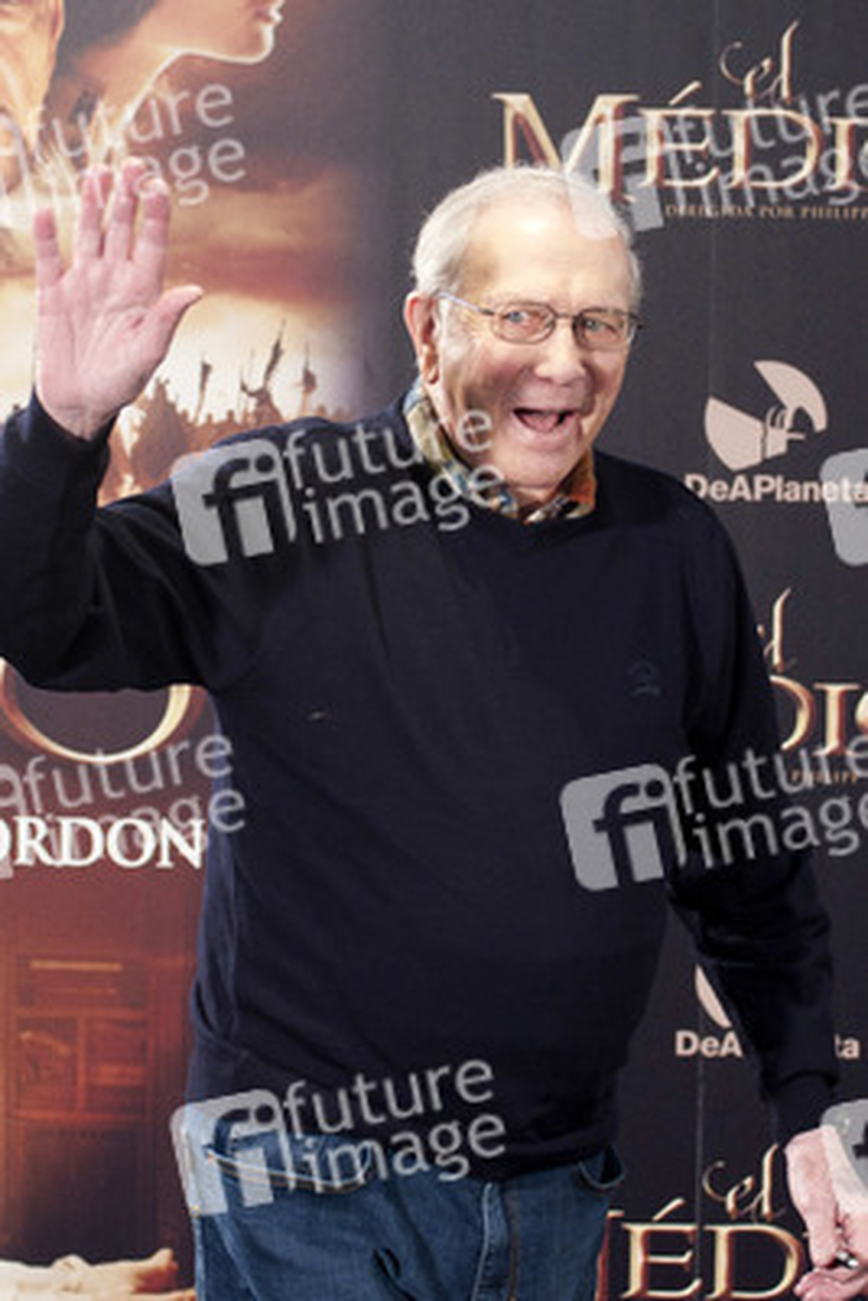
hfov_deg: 19.5
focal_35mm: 70
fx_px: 2529
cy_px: 650
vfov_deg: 28.8
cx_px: 434
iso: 1600
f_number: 4
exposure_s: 1/200
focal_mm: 70
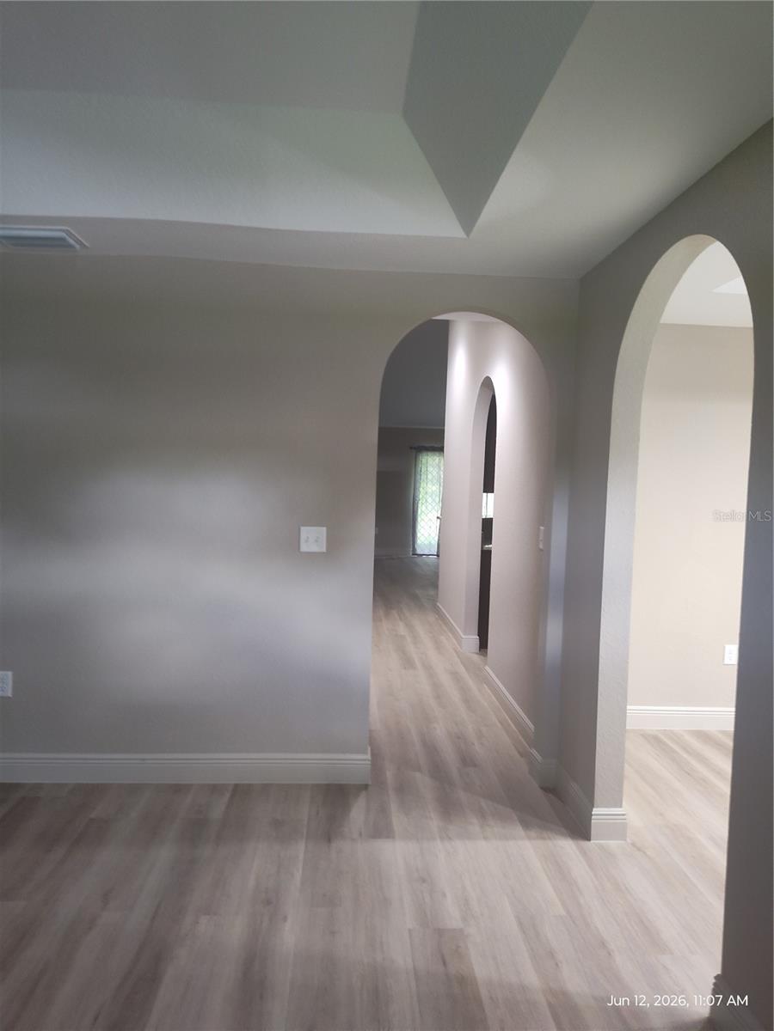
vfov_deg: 73.9
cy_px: 516
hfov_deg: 58.9
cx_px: 387
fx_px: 686
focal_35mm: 23
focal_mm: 5.56
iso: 1075
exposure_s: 1/60
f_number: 1.8
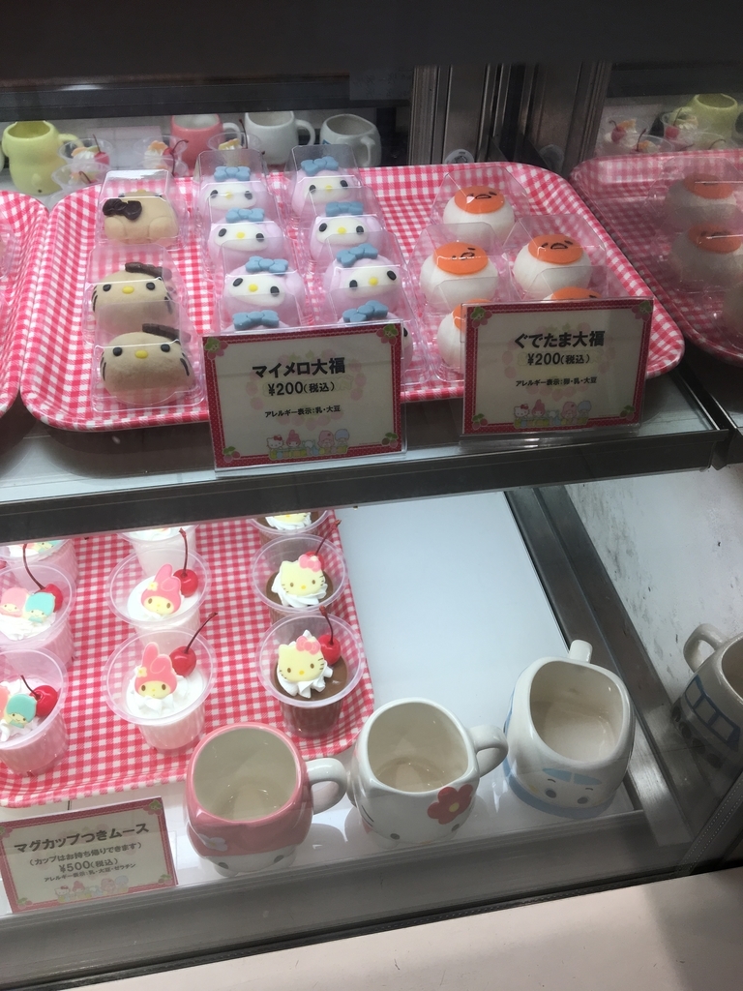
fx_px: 830
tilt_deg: -44.1
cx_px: 372
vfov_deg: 61.7
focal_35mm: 29
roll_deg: -1.8
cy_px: 496
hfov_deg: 48.2
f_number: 2.2
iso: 32
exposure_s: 1/120
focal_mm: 4.15
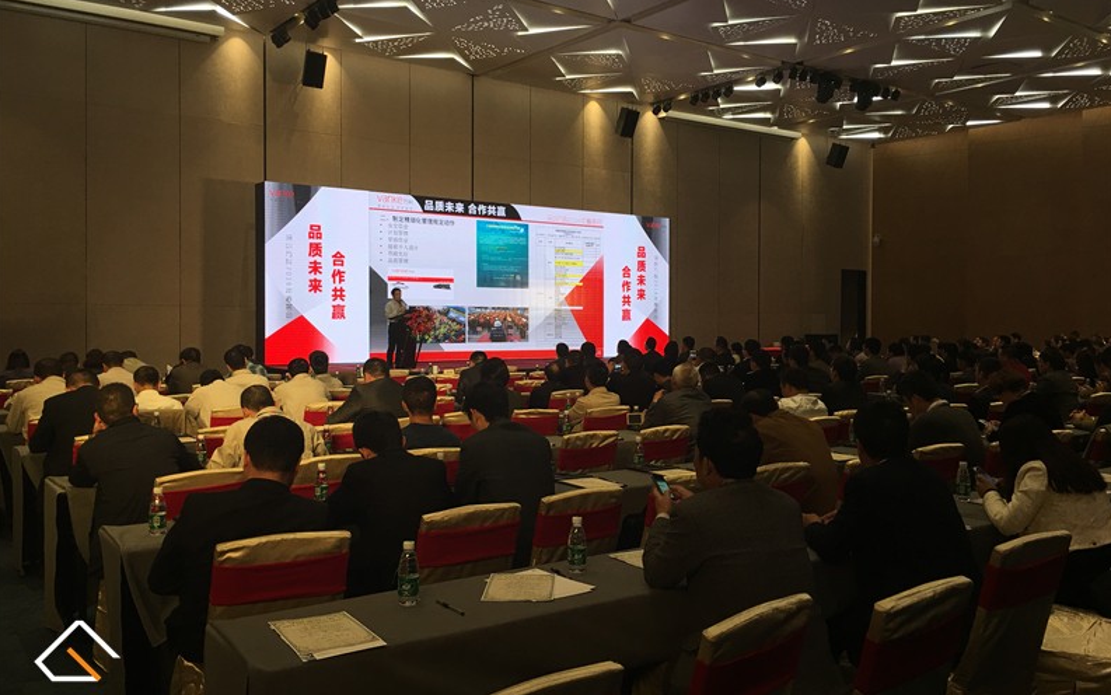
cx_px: 555
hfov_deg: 61.2
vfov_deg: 40.6
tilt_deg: -0.4
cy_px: 331
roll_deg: -0.1
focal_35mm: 31
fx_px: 939
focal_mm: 4.15
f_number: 2.2
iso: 25
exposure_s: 1/33
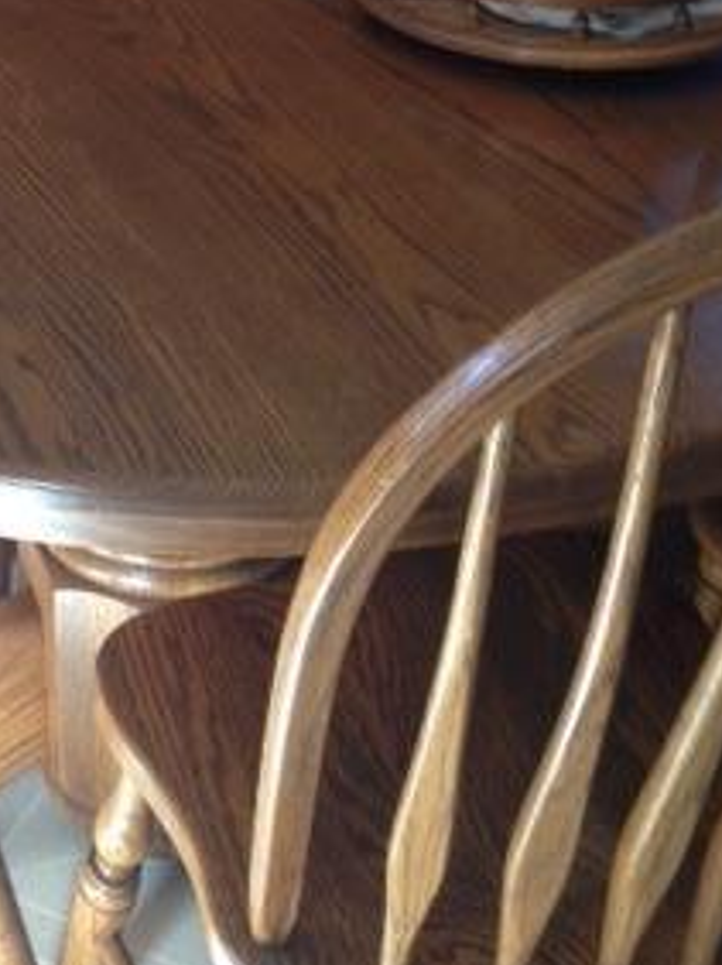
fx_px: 2089
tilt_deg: -19.5
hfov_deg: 19.0
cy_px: -106
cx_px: -14
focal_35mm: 75
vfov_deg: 24.2
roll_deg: +2.4
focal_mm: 4.12
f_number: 2.4
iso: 64
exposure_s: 1/20
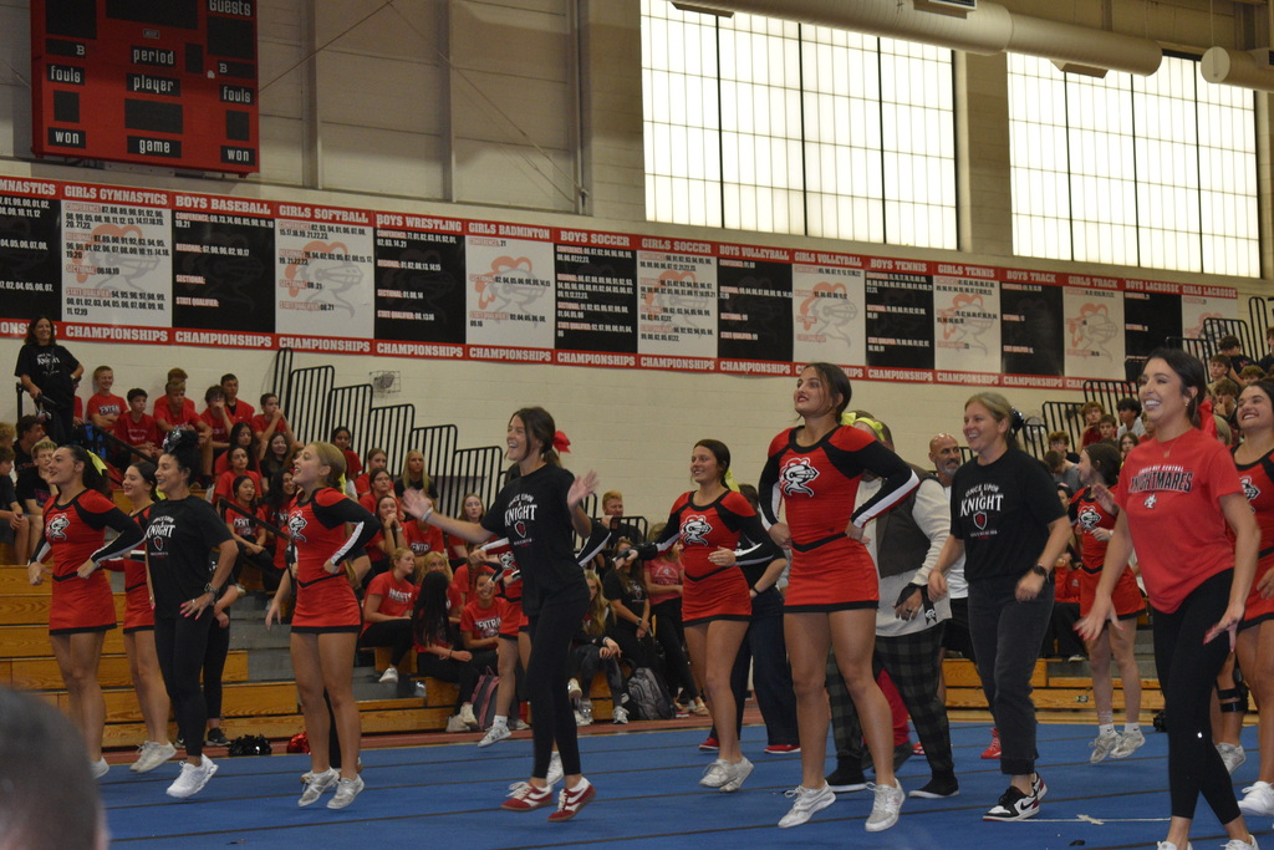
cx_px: 637
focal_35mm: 82
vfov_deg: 16.6
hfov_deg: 24.6
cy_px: 425
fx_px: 2920
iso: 1600
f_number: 5.6
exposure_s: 1/100
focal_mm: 55
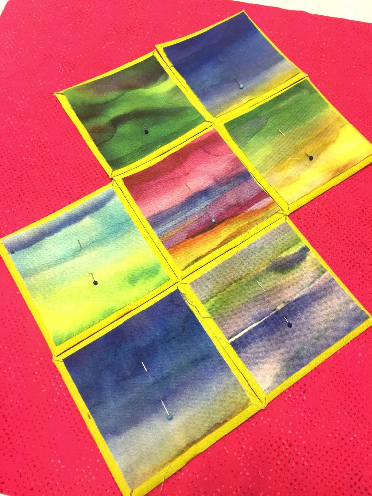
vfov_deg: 61.7
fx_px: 416
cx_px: 186
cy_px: 248
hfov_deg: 48.2
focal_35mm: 29
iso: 64
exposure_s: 1/33
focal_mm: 4.2
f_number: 2.2
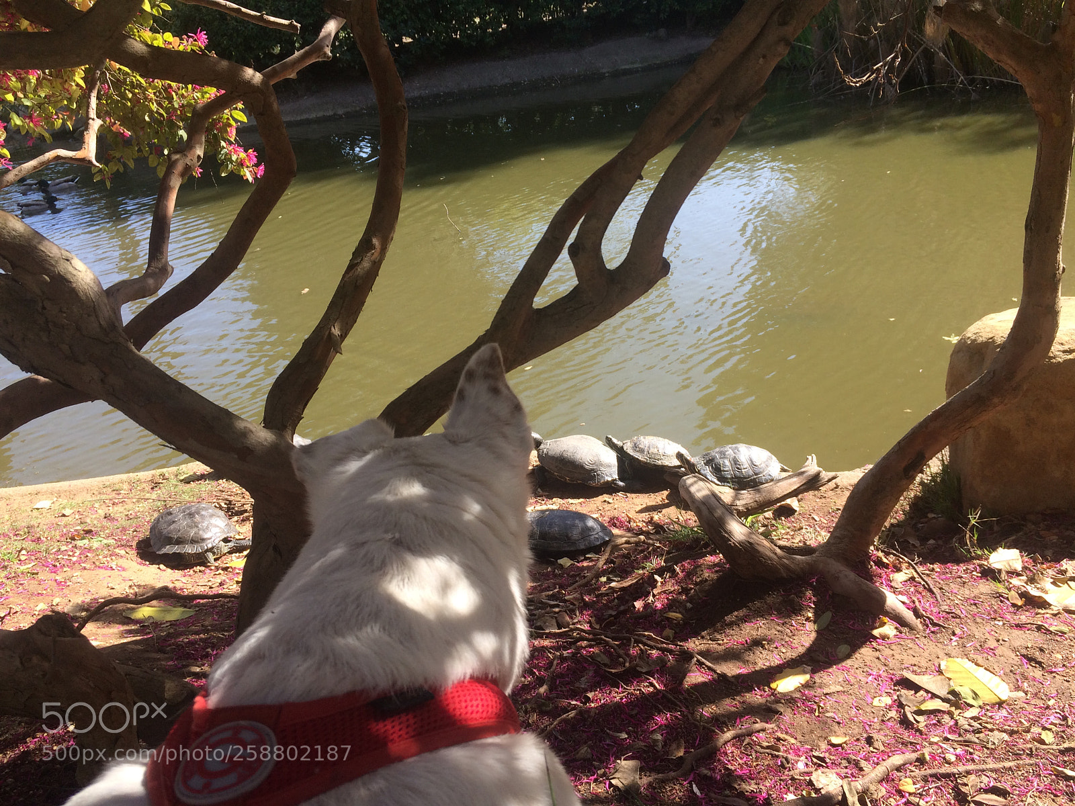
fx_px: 901
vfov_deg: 48.2
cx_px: 538
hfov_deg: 61.7
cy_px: 403
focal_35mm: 29
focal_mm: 4.15
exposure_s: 1/586
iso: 32
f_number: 2.2
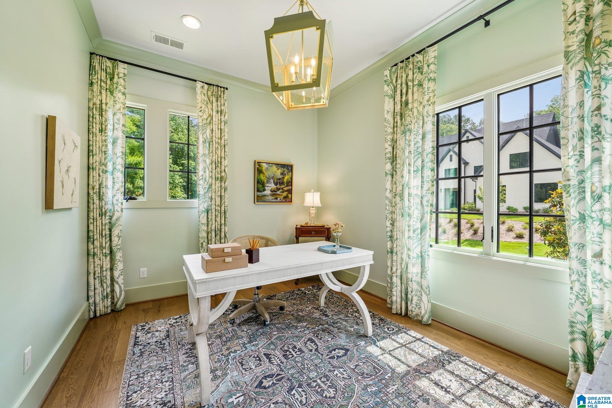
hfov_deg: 104.3
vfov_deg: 81.2
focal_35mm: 14
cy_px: 204
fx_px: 238
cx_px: 306
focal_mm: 14
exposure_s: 1/80
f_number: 8
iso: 400
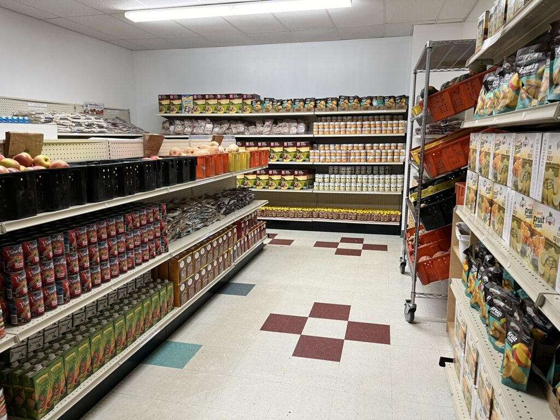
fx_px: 421
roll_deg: +0.3
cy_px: 210
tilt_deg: -10.8
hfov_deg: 67.3
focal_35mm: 26
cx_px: 280
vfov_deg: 53.1
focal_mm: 5.1
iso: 125
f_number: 1.6
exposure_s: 1/60
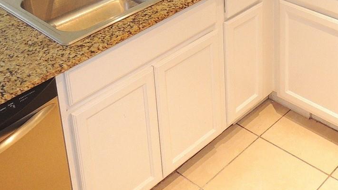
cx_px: 266
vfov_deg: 18.4
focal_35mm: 59
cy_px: -82
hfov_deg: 34.4
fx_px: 529
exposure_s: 1/40
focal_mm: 4.3
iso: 320
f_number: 3
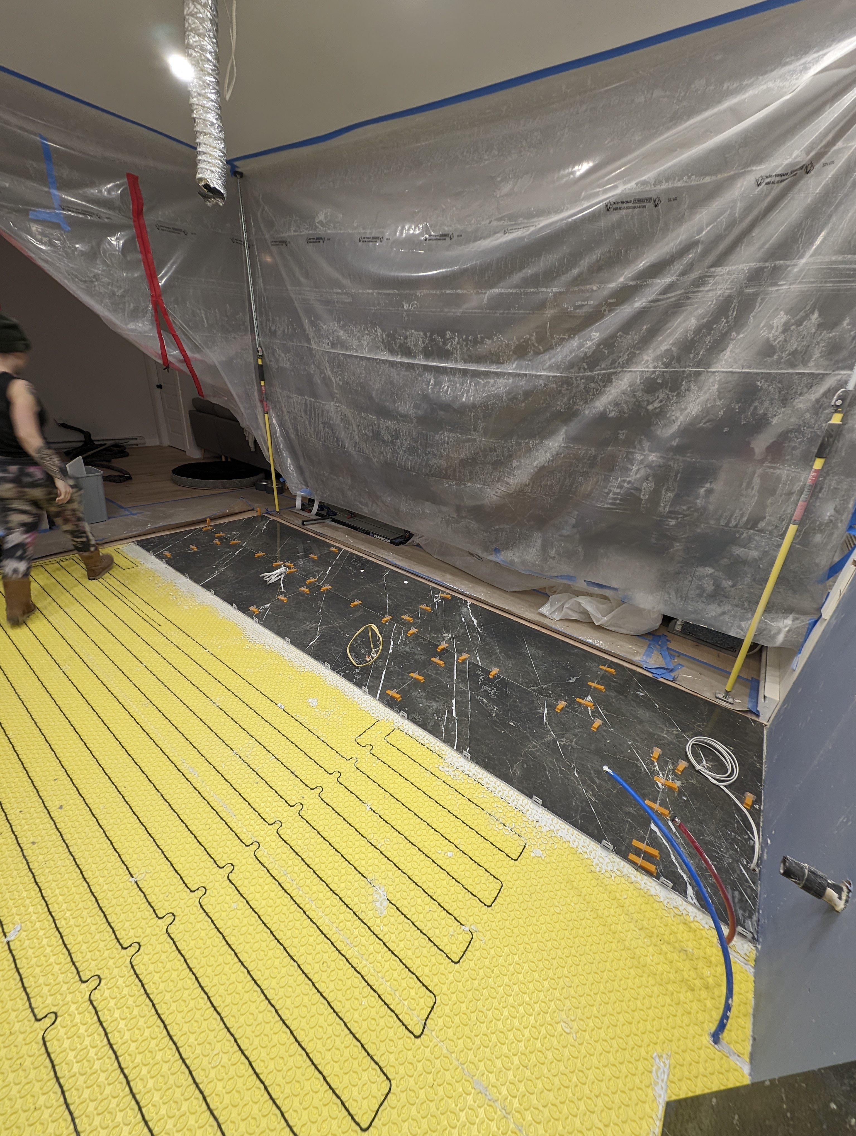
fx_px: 395
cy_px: 568
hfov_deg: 94.6
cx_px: 428
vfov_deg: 110.5
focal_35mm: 12
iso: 136
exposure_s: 1/24
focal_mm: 2.23
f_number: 1.95
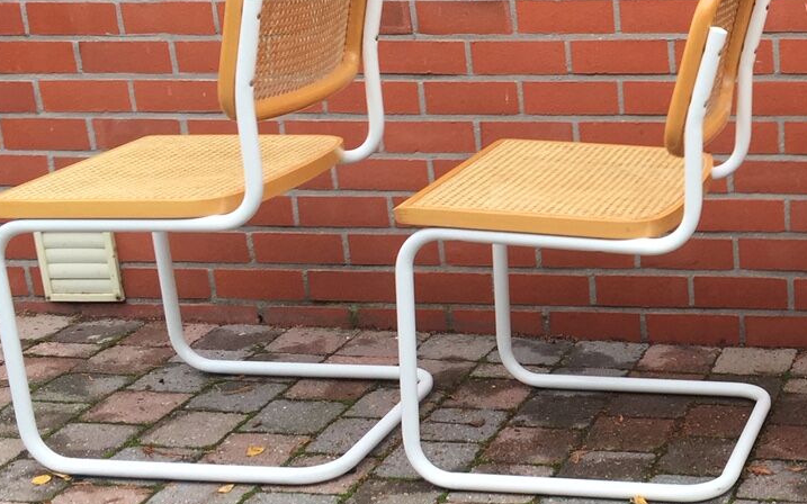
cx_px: 839
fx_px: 1539
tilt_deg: -16.9
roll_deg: +1.5
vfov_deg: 18.6
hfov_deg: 27.4
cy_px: 281
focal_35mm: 70
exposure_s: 1/213
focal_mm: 4.15
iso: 32
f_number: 2.2
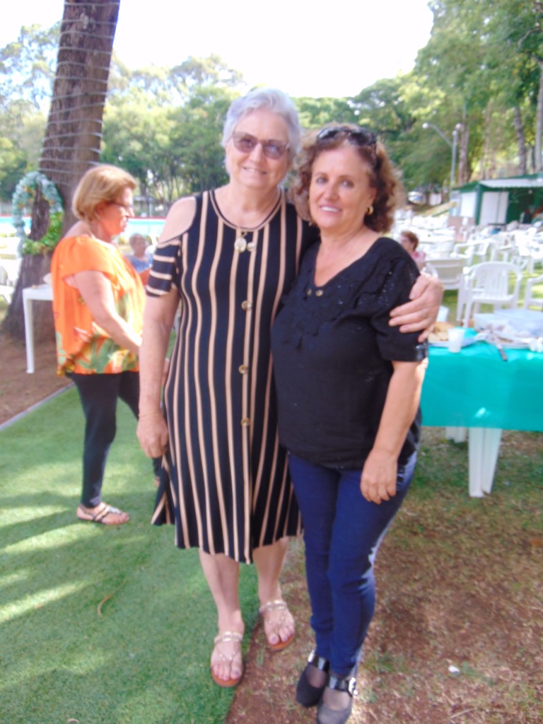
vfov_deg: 69.4
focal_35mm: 25
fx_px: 523
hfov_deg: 54.9
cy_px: 362
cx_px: 272
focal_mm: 4.5
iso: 80
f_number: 3
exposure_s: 1/160
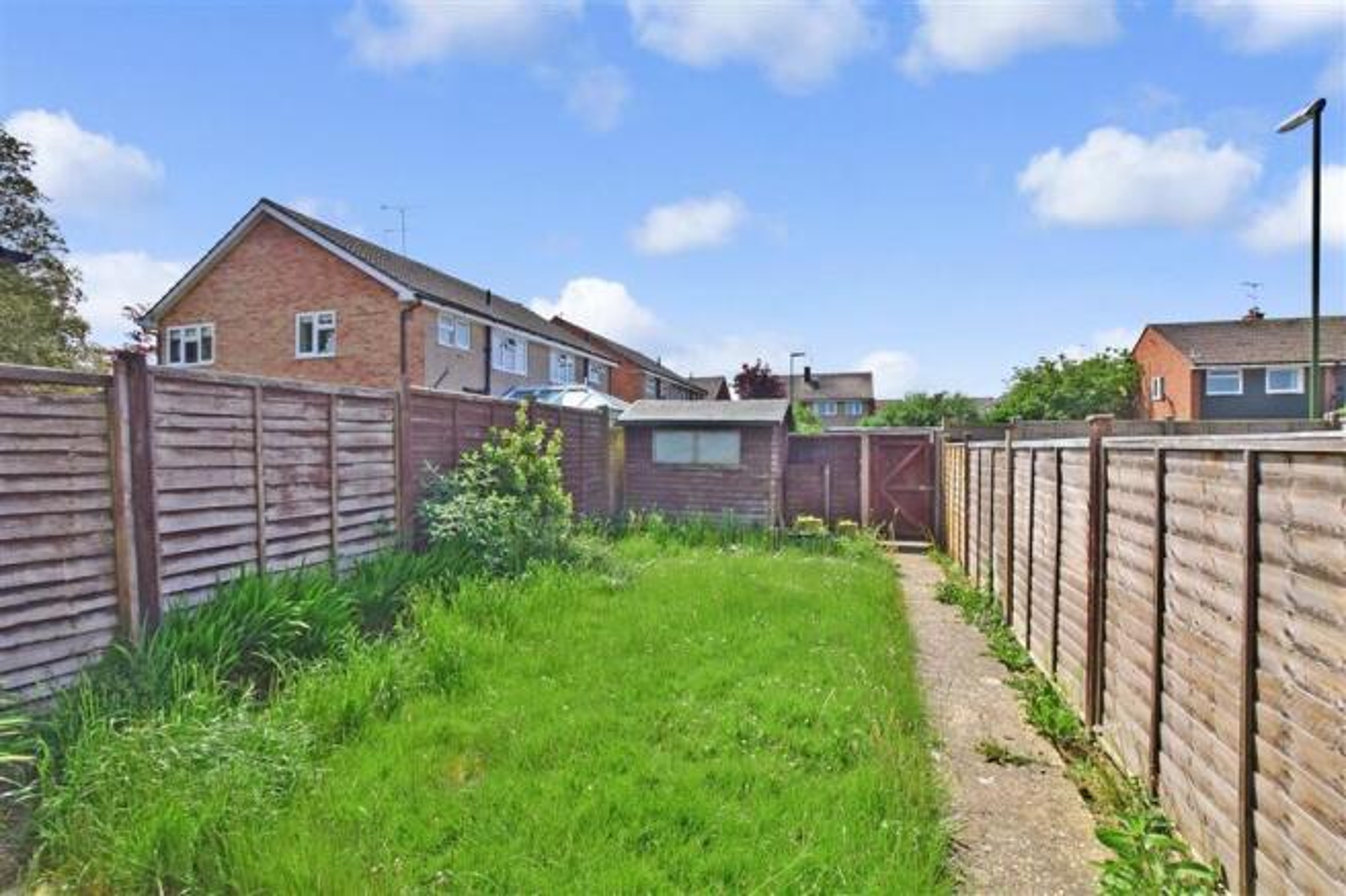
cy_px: 448
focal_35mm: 15
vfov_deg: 77.3
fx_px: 561
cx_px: 673
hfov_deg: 100.4
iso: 250
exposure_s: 1/160
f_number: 18
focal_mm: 10
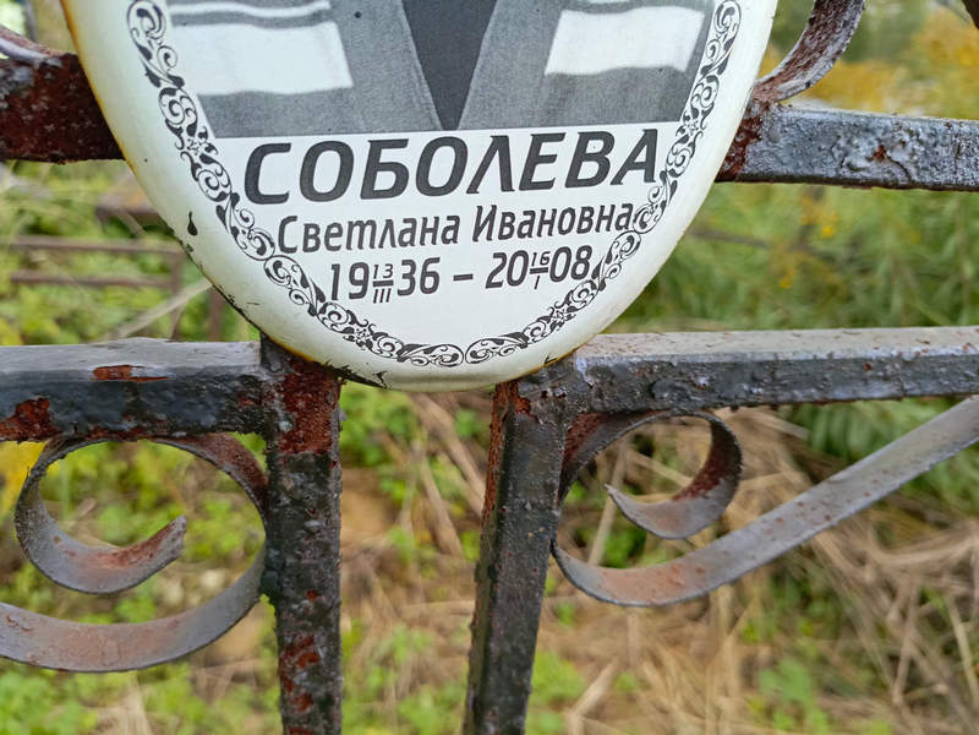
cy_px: 368
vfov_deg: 54.9
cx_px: 490
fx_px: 707
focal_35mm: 25
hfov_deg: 69.4
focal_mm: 4.76
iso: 112
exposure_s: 1/226
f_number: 1.69
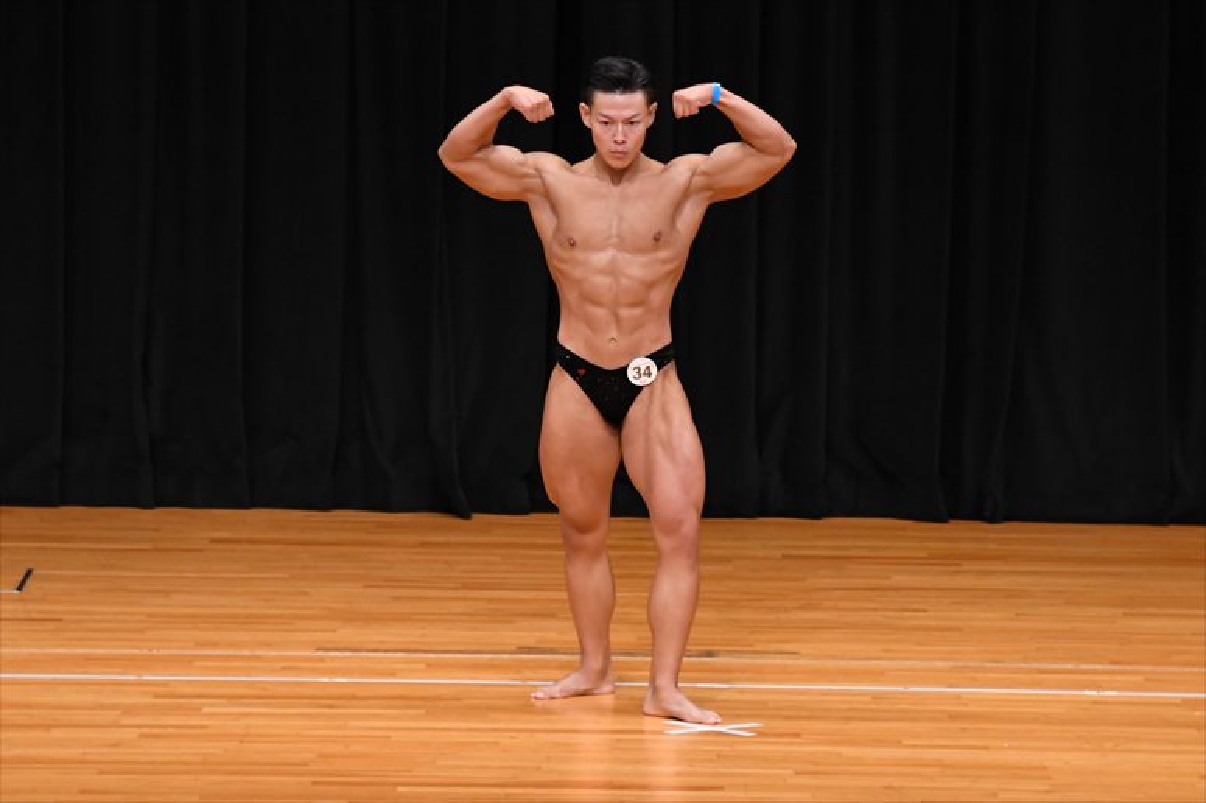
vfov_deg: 5.1
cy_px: 402
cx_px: 603
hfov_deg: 7.6
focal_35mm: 270
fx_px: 9041
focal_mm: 180
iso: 3200
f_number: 5.6
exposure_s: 1/400
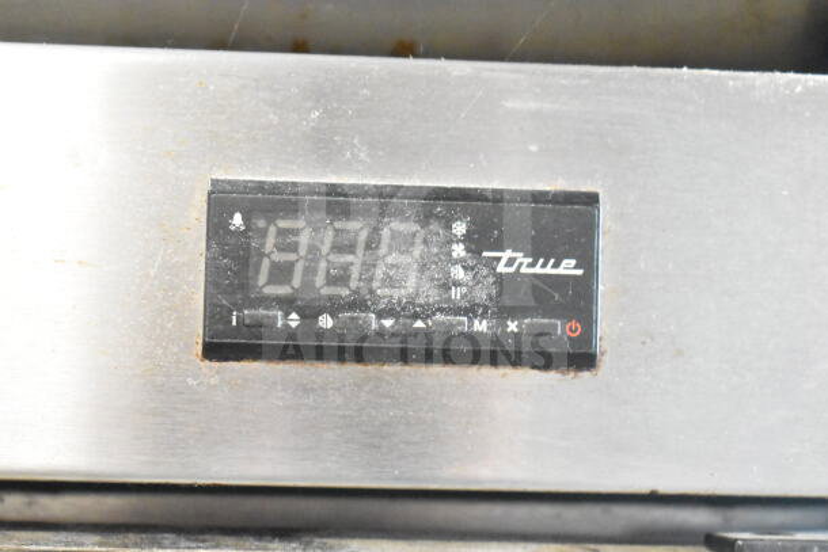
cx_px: 414
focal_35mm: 72
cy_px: 276
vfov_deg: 18.9
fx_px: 1656
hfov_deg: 28.1
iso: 18000
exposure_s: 1/80
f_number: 5.3
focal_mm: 48
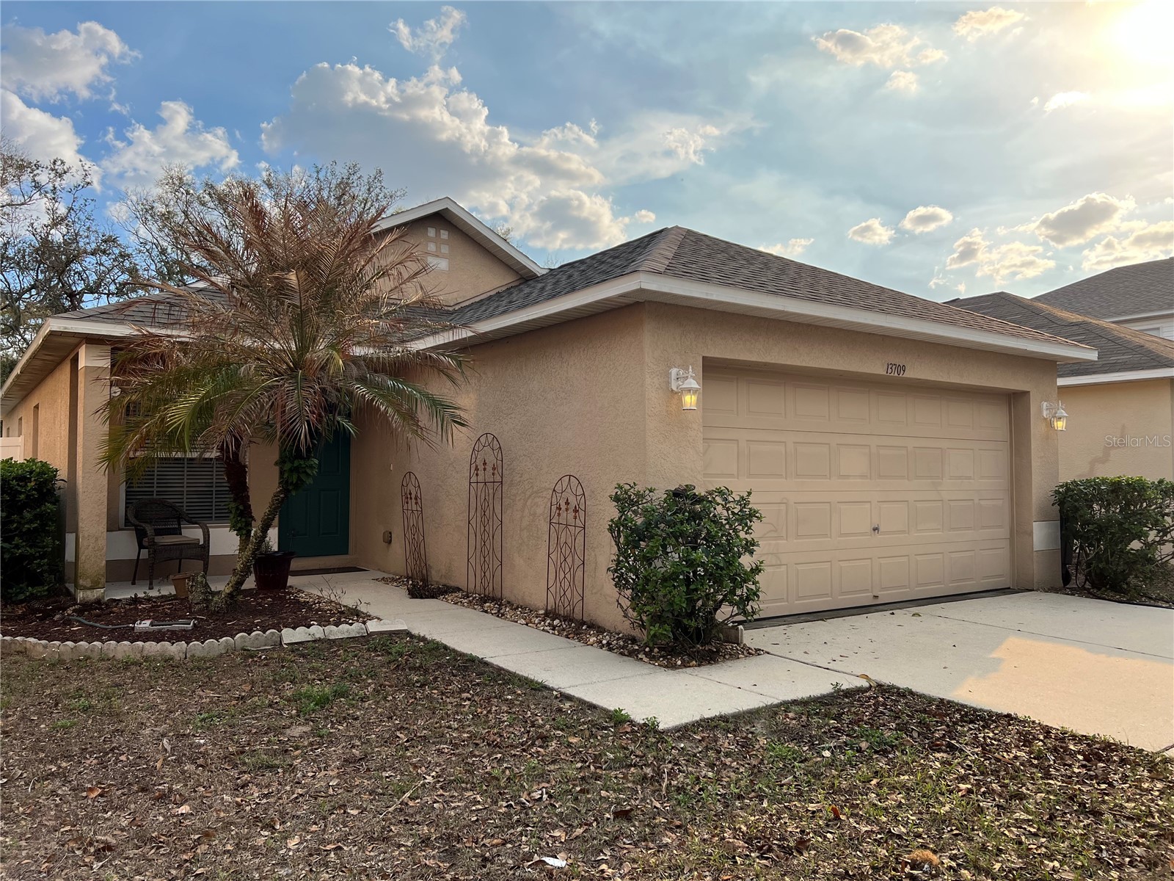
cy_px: 440
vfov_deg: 53.1
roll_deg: +0.2
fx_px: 882
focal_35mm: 26
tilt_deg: +3.1
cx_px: 587
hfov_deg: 67.3
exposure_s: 1/2841
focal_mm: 5.7
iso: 50
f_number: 1.5
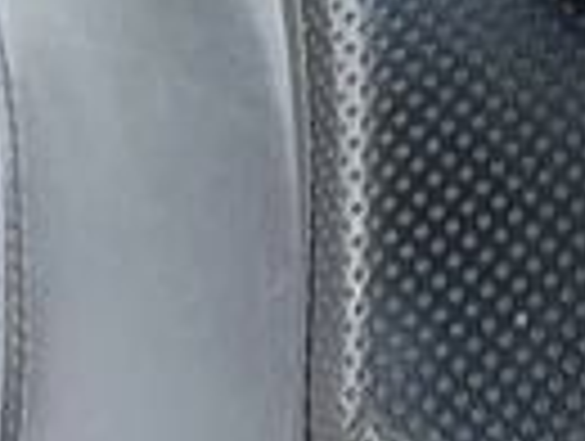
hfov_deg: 19.2
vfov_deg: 16.2
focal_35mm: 89
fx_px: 1507
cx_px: 878
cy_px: -32
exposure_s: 1/316
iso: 25
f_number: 1.8
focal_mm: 3
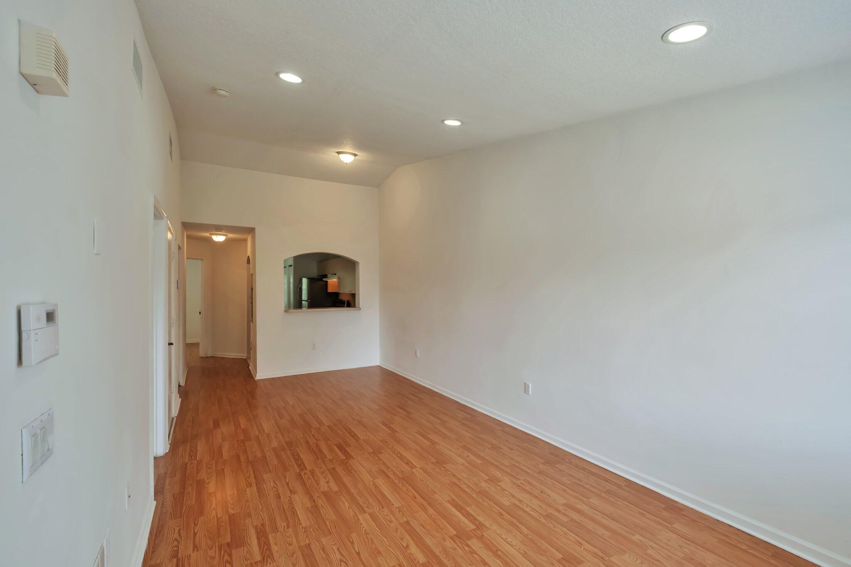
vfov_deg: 77.3
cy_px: 284
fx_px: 355
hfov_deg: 100.4
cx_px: 426
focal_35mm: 15
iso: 800
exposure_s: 1/40
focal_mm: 10
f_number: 8
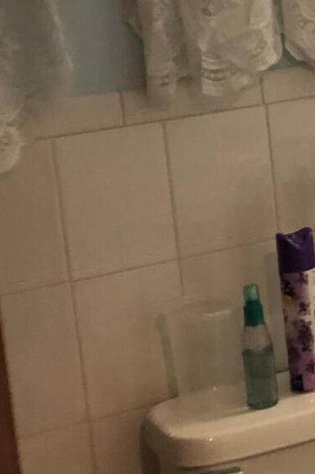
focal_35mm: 104
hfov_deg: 12.3
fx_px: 1366
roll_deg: +5.3
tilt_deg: -11.8
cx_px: 517
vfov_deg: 19.5
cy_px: 102
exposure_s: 1/15
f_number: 1.8
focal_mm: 3.99
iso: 64
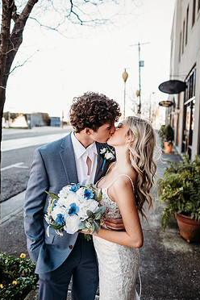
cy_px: 130
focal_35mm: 29
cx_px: 110
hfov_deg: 44.9
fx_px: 242
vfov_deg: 63.4
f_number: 2
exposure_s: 1/320
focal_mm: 24
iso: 160
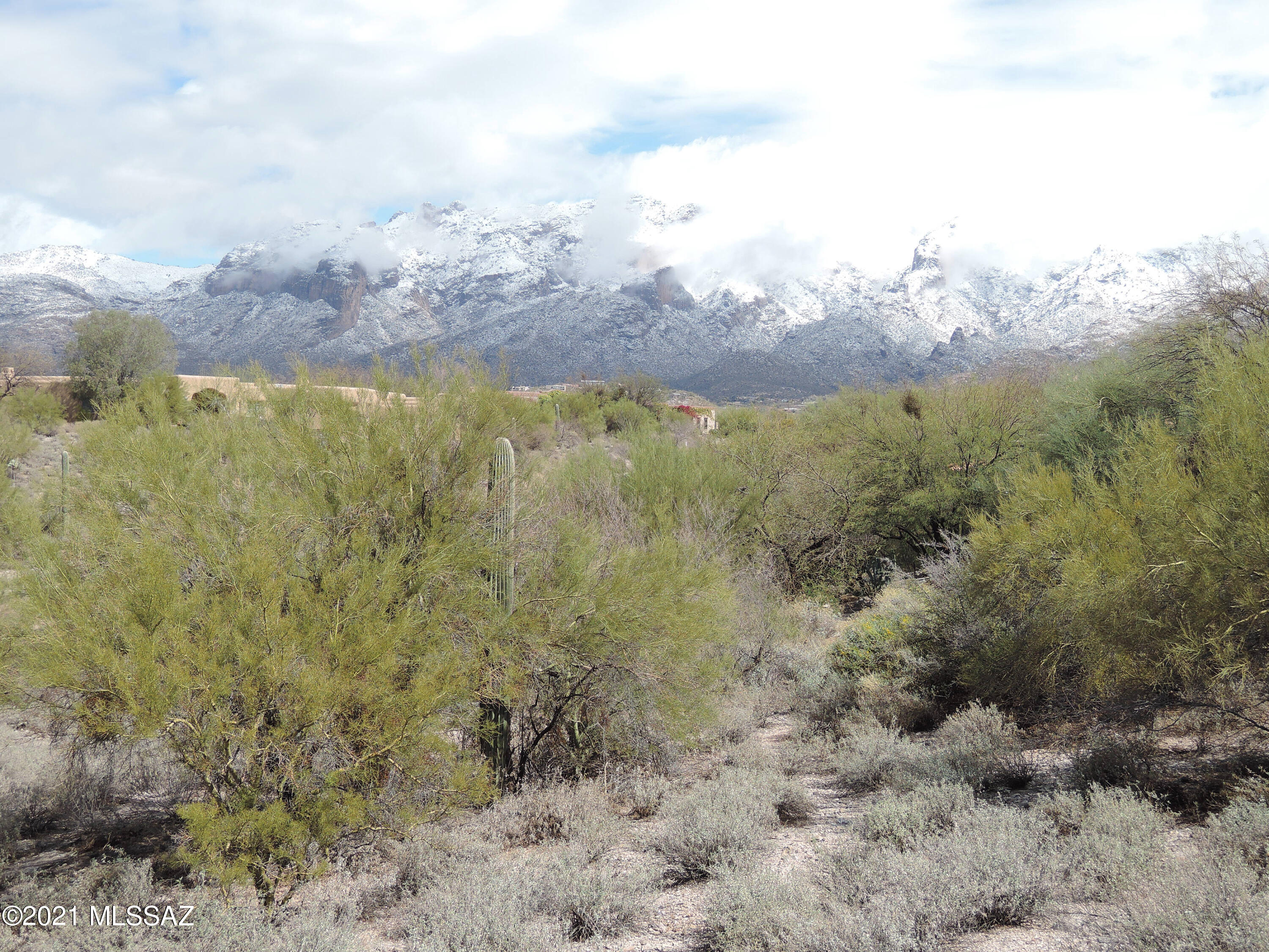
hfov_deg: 42.1
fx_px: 1650
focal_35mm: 45
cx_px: 634
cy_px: 476
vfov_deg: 32.2
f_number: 3.7
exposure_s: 1/80
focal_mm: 9.6
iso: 80
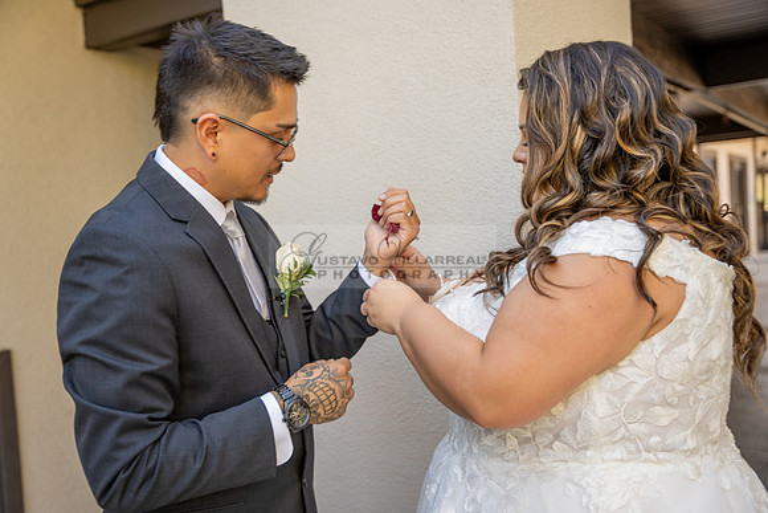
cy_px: 256
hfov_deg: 52.7
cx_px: 384
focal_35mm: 36
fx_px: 775
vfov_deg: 36.6
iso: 125
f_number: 3.2
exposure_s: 1/80
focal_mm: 36.3
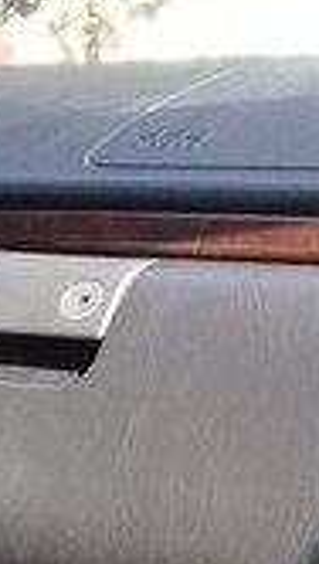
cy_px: 579
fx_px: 2005
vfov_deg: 15.7
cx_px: -536
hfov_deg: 8.1
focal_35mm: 134
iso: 64
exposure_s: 1/100
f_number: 2.2
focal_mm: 3.3
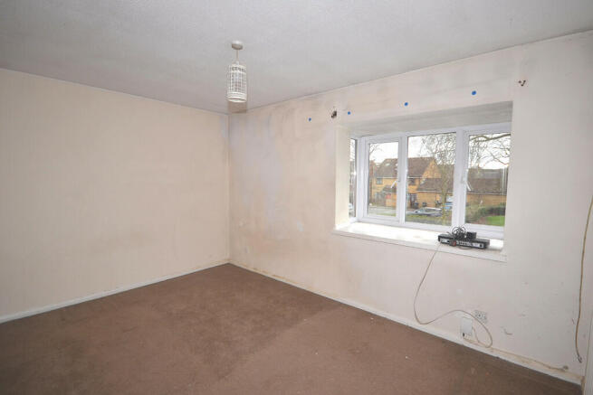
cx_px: 296
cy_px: 198
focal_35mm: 16
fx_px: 272
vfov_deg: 72.1
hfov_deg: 95.0
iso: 100
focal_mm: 11
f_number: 4.2
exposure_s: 1/60
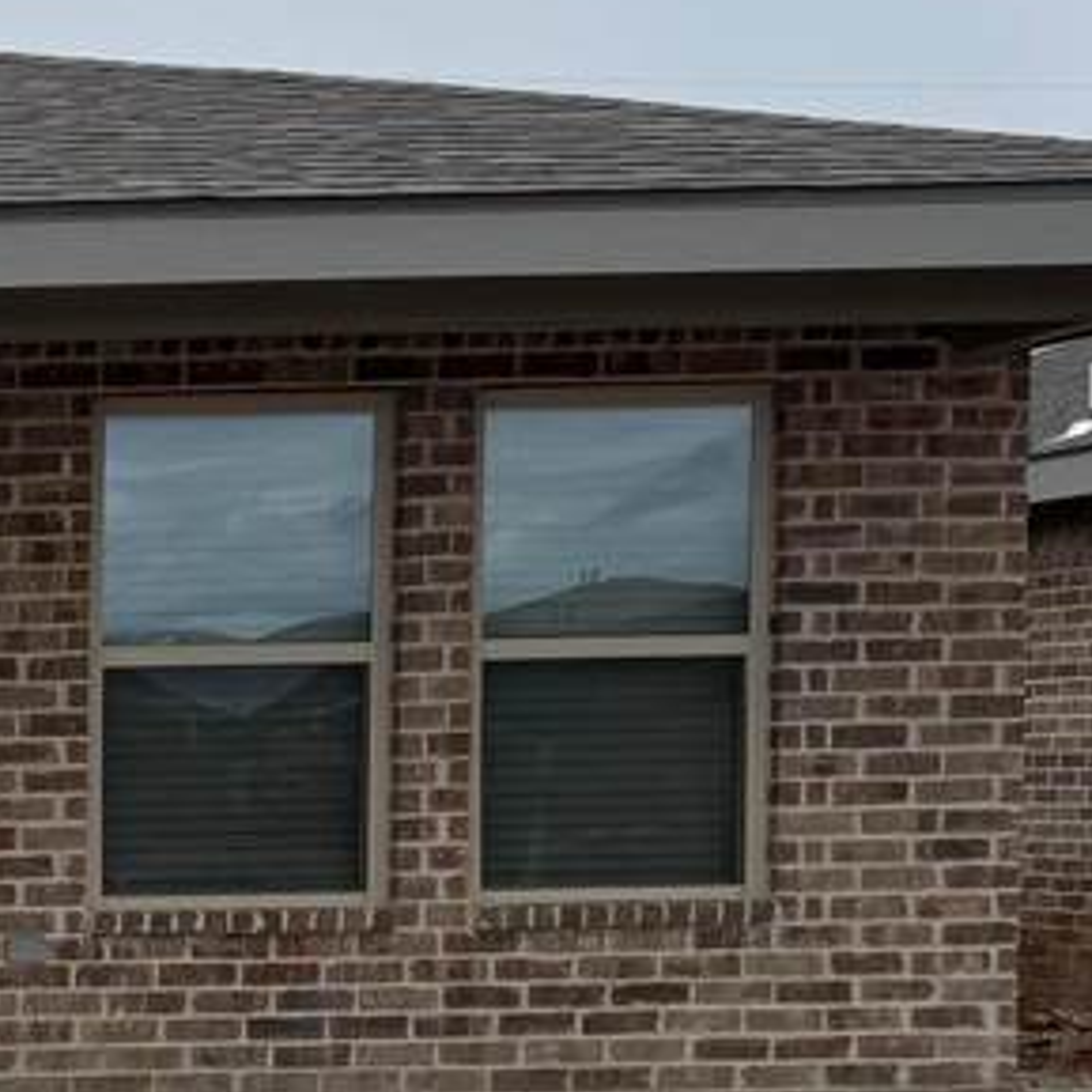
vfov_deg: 18.1
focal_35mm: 94
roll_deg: +0.4
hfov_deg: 16.3
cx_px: -710
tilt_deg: -3.2
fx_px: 3355
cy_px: 1035
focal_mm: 6.76
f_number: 1.78
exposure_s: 1/6711
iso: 80
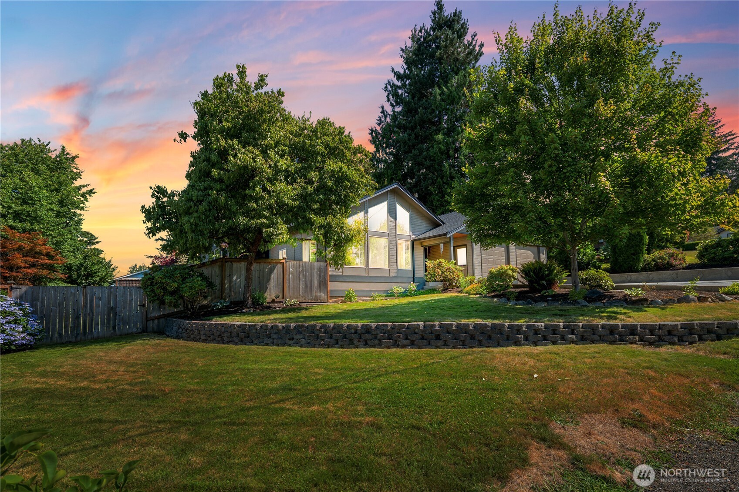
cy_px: 246
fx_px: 349
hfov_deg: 93.3
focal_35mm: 17
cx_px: 370
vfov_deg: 70.4
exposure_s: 1/125
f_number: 5
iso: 100
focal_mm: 17
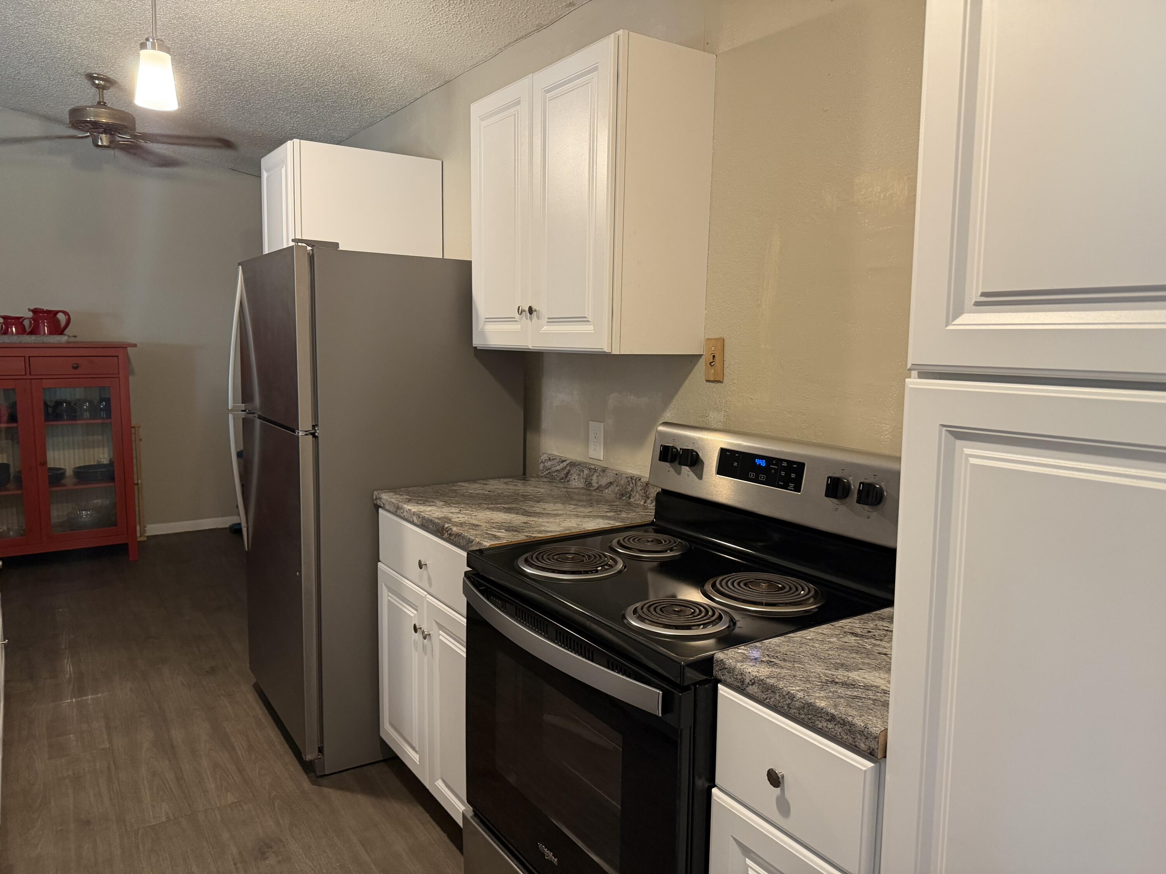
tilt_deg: -7.3
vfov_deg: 56.8
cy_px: 437
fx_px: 808
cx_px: 583
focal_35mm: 24
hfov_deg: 71.6
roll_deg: -0.3
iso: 320
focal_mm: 6.76
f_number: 1.78
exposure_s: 1/60
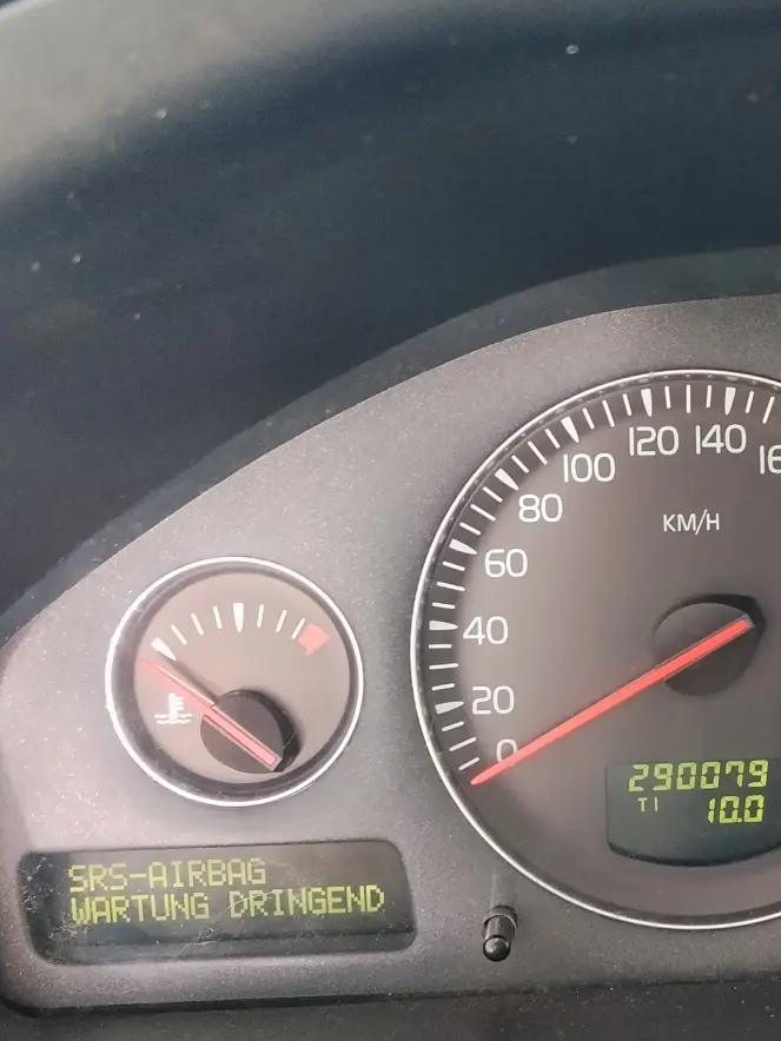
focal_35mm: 56
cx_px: 697
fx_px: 1685
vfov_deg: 34.2
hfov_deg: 25.3
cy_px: 625
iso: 160
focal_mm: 4.22
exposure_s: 1/50
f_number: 1.8
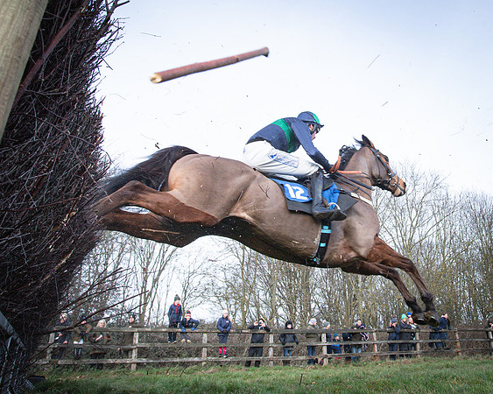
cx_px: 328
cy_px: 159
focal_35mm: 30
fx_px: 442
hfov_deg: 57.1
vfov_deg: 47.8
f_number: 8
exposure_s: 1/1000
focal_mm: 19
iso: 2000
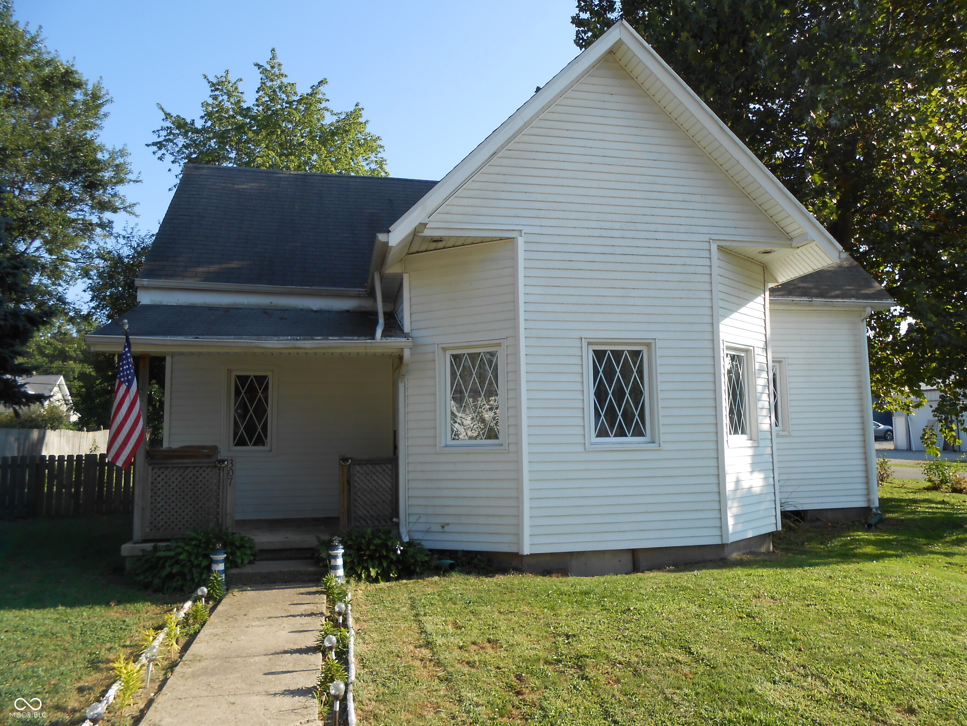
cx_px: 484
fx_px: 726
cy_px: 363
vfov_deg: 53.1
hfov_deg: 67.3
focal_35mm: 26
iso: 80
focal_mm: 4.6
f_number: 3.5
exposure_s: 1/320
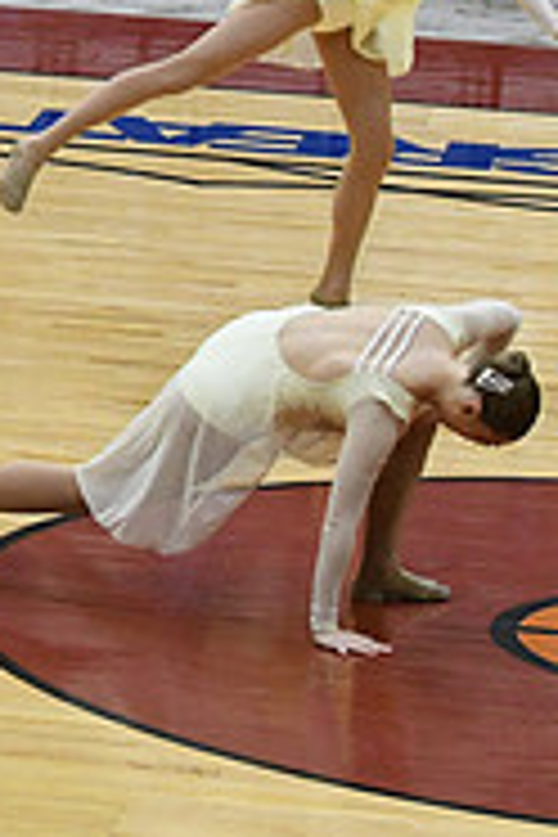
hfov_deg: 4.1
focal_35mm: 328
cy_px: -25
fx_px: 7625
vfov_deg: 6.3
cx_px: -729
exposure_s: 1/500
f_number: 4
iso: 5000
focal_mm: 70
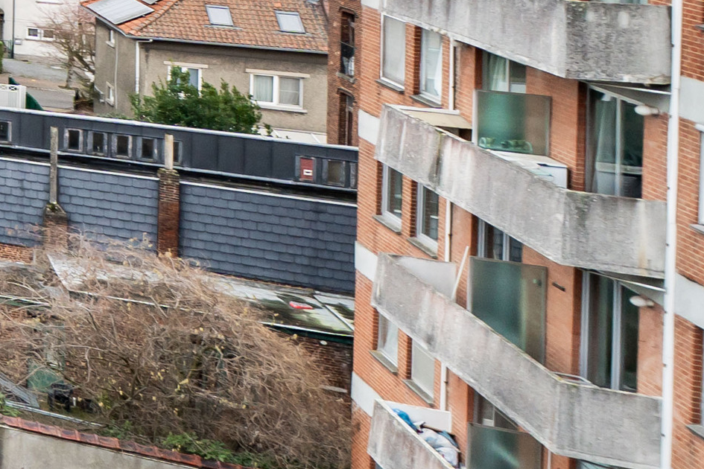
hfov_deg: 13.7
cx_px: -1128
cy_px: -233
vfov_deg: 18.5
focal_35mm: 65
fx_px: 1271
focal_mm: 12
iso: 100
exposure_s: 1/125
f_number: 4.5
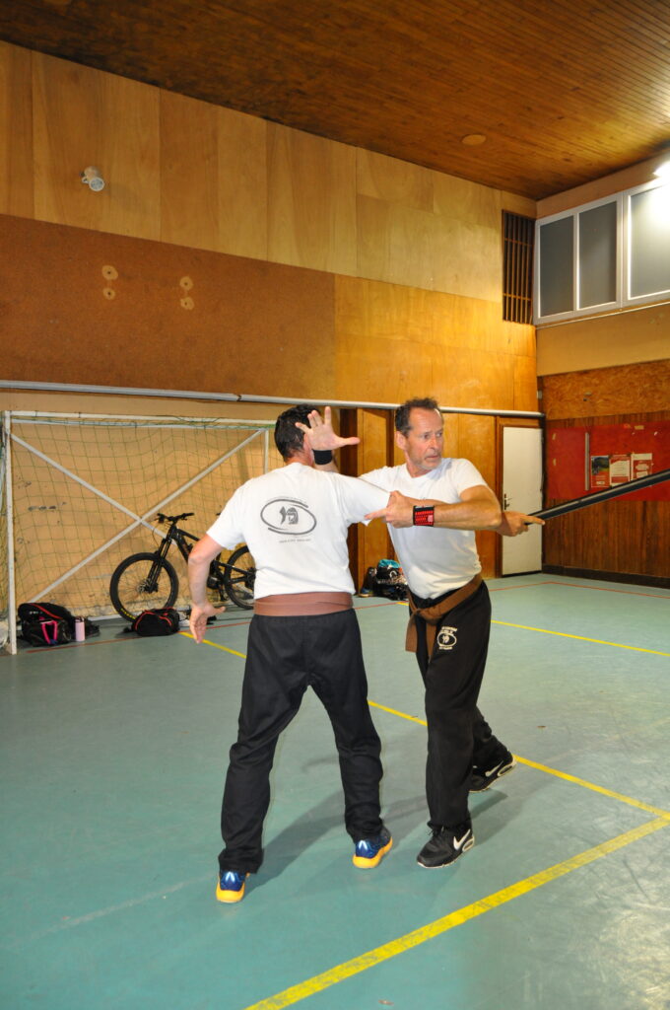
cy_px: 505
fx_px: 756
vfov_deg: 67.4
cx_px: 335
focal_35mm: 27
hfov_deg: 47.8
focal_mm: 18
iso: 800
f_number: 3.5
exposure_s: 1/60
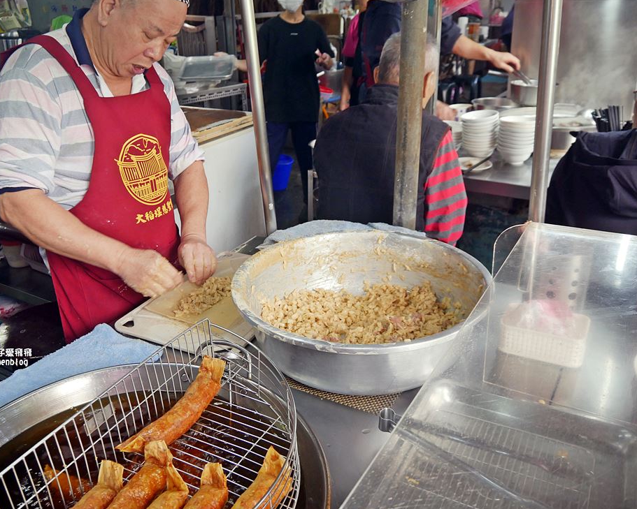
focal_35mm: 30
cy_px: 249
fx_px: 566
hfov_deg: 58.7
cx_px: 288
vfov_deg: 48.5
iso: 400
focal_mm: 14
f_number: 3.5
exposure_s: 1/60
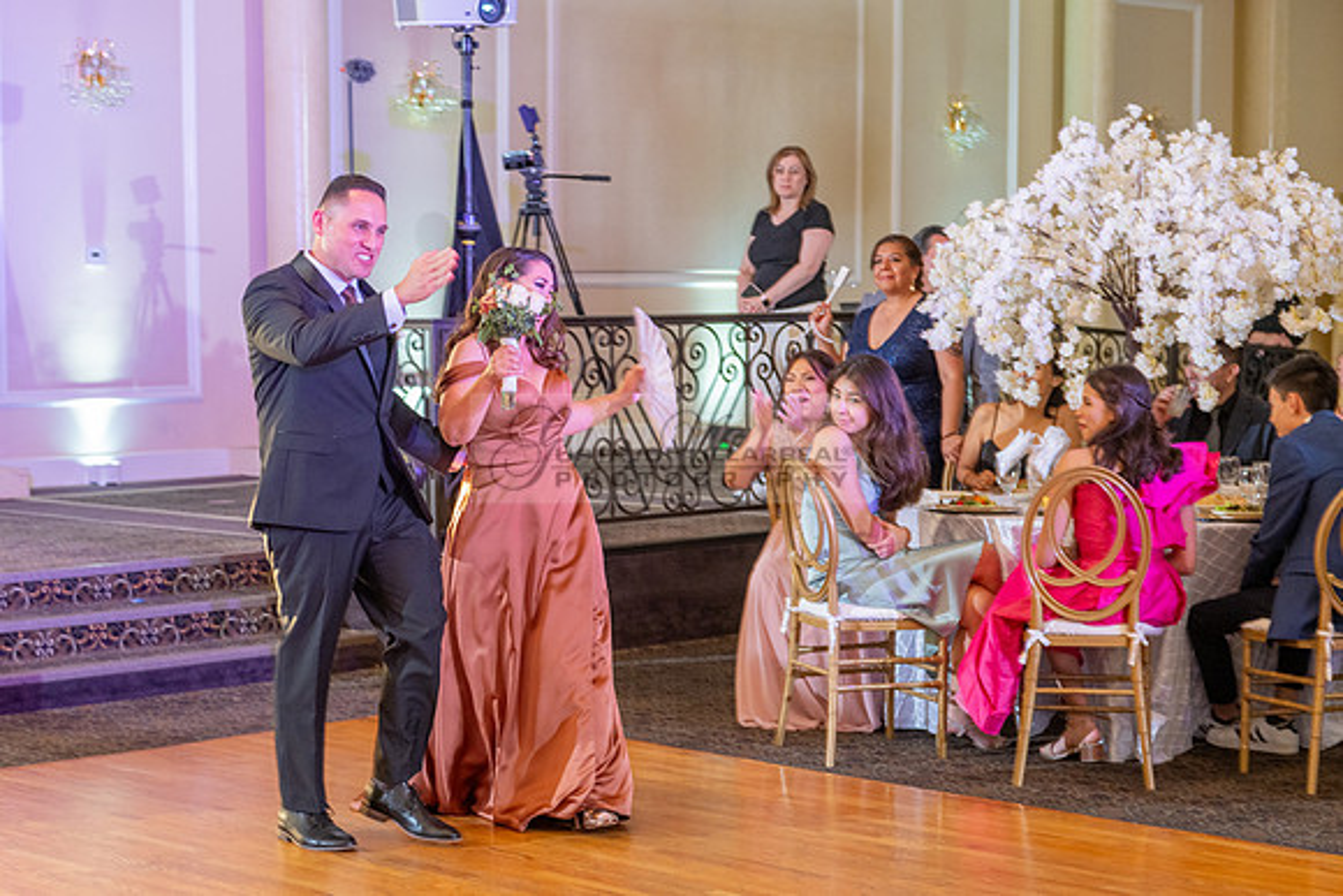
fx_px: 2805
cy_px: 538
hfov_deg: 26.8
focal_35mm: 75
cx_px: 502
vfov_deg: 18.1
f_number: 4
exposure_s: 1/80
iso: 800
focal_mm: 60
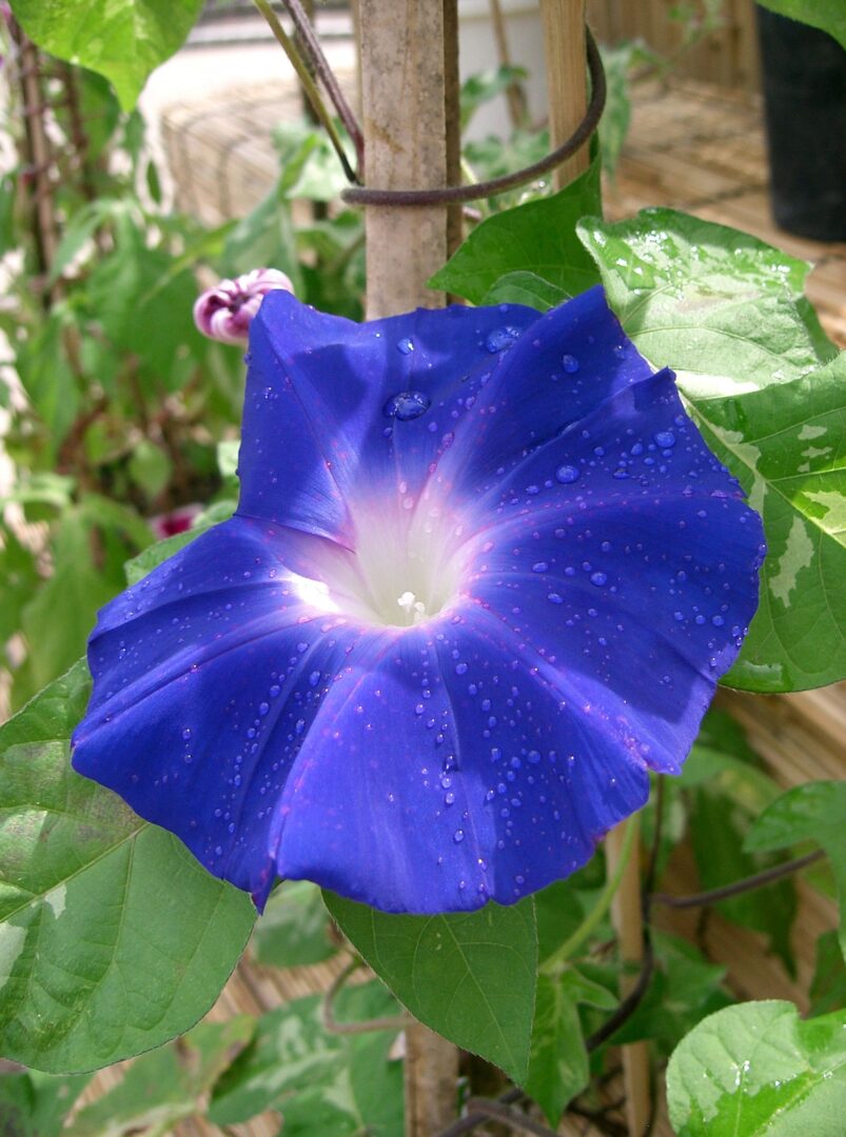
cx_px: 423
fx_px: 1278
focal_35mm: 39
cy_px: 568
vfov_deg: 48.0
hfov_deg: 36.6
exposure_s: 1/800
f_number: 2.8
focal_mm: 8
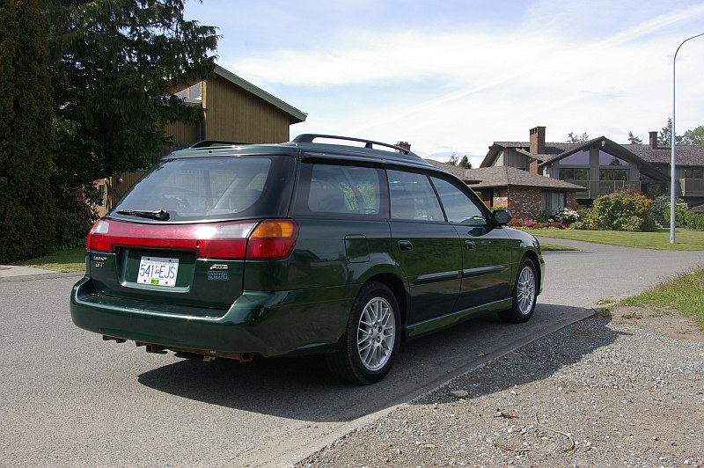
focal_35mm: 36
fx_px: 703
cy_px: 234
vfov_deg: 36.8
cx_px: 352
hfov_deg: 53.2
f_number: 8
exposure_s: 1/250
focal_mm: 24
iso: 200
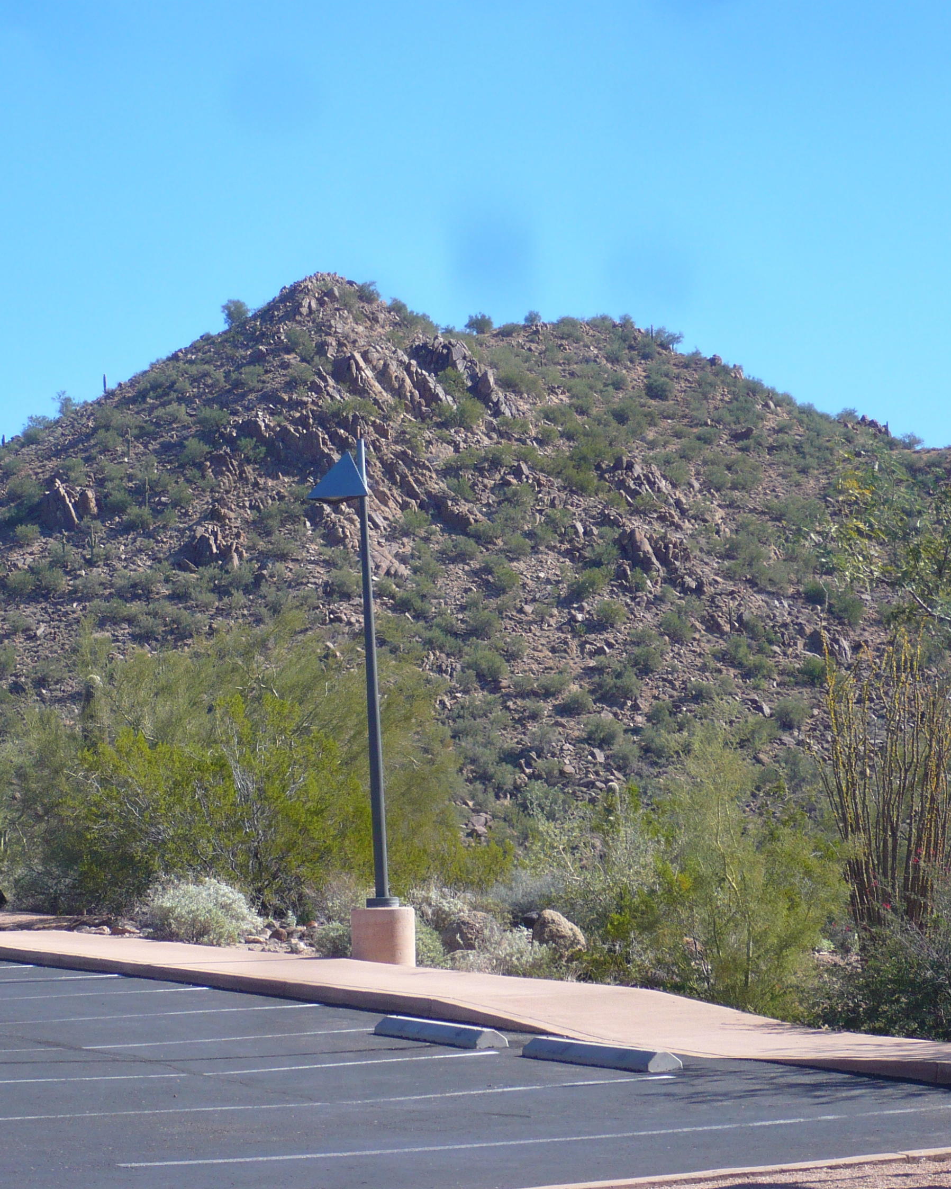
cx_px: 345
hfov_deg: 14.9
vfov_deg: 18.6
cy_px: 594
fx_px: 3624
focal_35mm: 103
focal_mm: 13
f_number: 4.3
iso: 100
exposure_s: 1/500
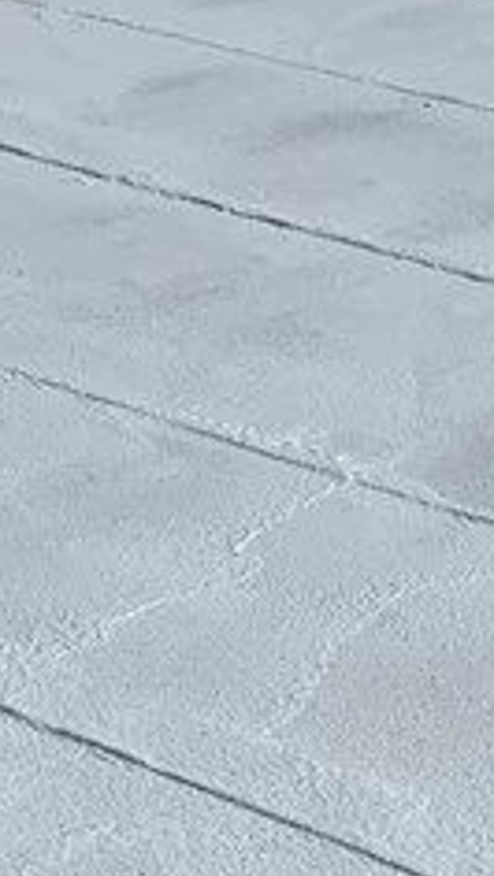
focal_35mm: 123
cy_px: 779
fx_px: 2860
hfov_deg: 9.9
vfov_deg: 17.2
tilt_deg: -24.3
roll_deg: -3.2
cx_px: 149
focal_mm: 4.25
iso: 25
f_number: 1.8
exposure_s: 1/13333
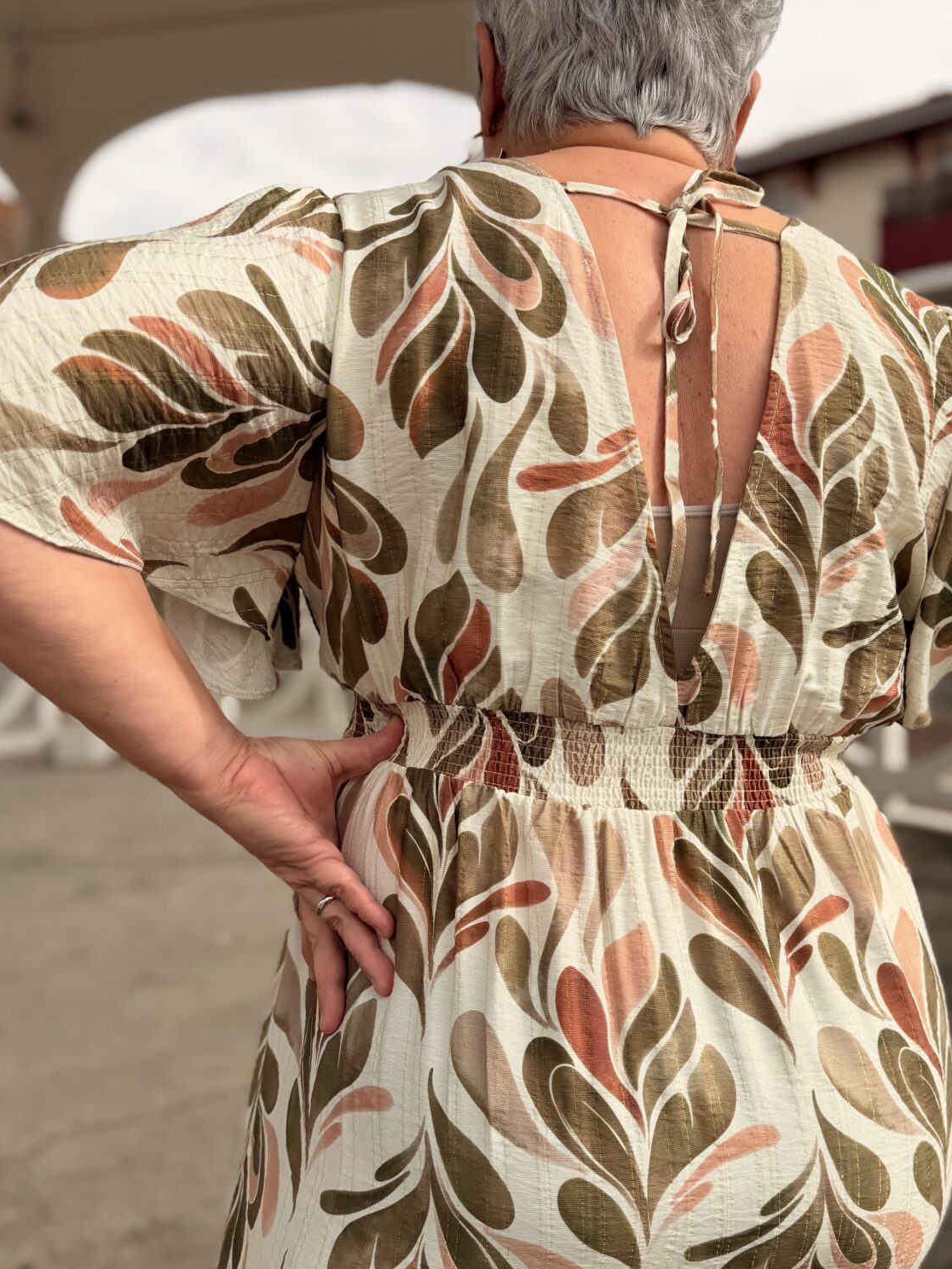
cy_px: 715
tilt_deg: -7.8
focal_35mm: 33
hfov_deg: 42.5
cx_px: 619
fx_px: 1210
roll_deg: +1.3
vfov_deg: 55.2
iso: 80
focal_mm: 6.76
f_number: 1.78
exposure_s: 1/4167
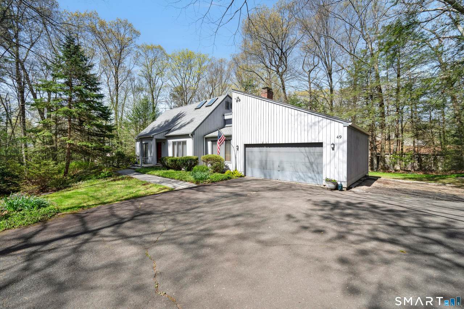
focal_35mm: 14
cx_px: 232
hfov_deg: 104.3
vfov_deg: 81.2
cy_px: 154
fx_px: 180
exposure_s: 1/800
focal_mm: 14
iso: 500
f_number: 9
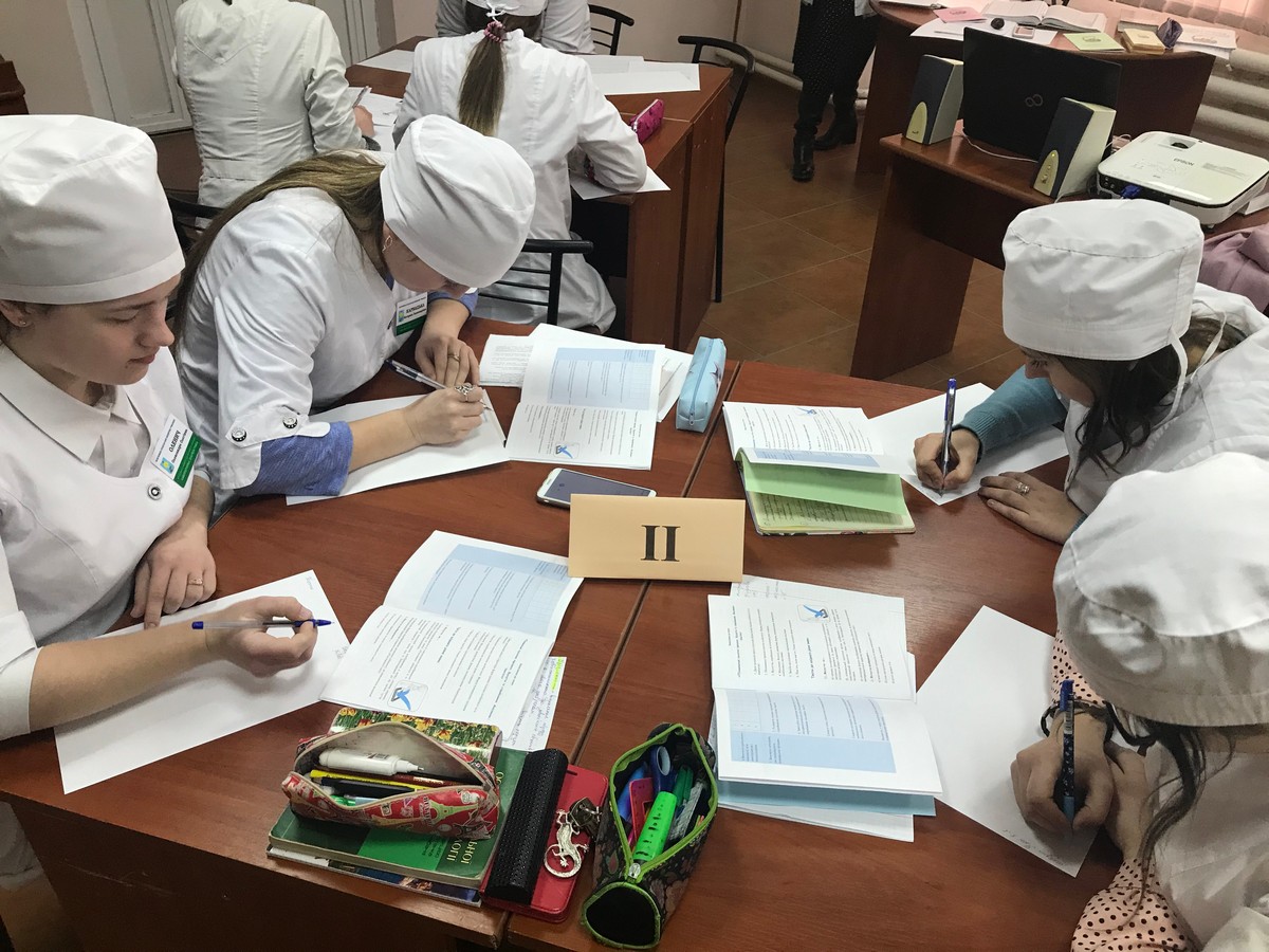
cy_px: 476
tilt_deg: -35.3
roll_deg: -2.4
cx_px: 634
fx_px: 1026
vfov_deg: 49.7
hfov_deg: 63.4
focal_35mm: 28
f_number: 1.8
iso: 32
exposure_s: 1/33
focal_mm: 3.99
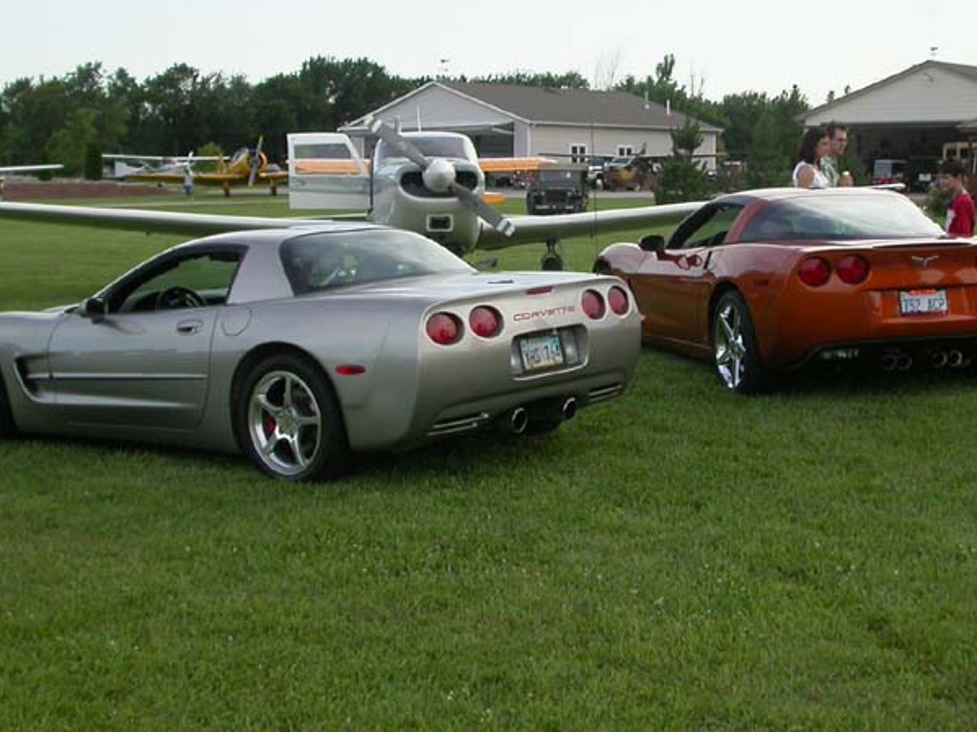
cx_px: 559
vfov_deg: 22.5
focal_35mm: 65
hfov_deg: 29.8
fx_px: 1834
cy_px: 284
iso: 100
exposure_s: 1/473
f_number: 2.6
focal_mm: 7.85
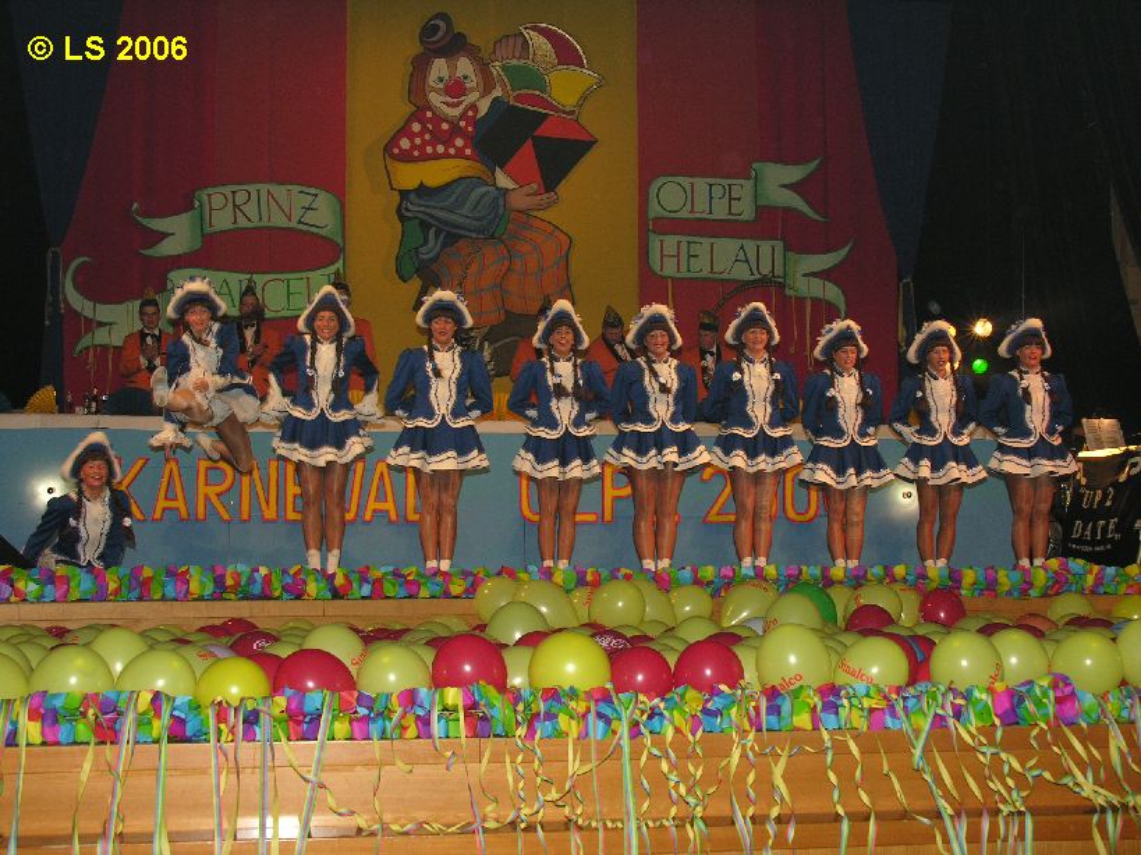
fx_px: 1648
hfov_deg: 38.2
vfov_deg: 29.1
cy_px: 428
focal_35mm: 50
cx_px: 570
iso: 100
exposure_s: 1/60.1
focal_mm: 12.7
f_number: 4.4
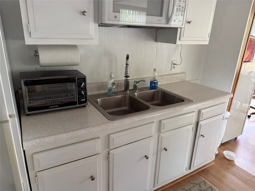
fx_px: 177
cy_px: 96
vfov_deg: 56.8
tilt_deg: -19.3
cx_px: 128
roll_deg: -1.7
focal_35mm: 24
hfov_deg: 71.6
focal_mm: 6.76
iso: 400
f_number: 1.78
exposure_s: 1/60
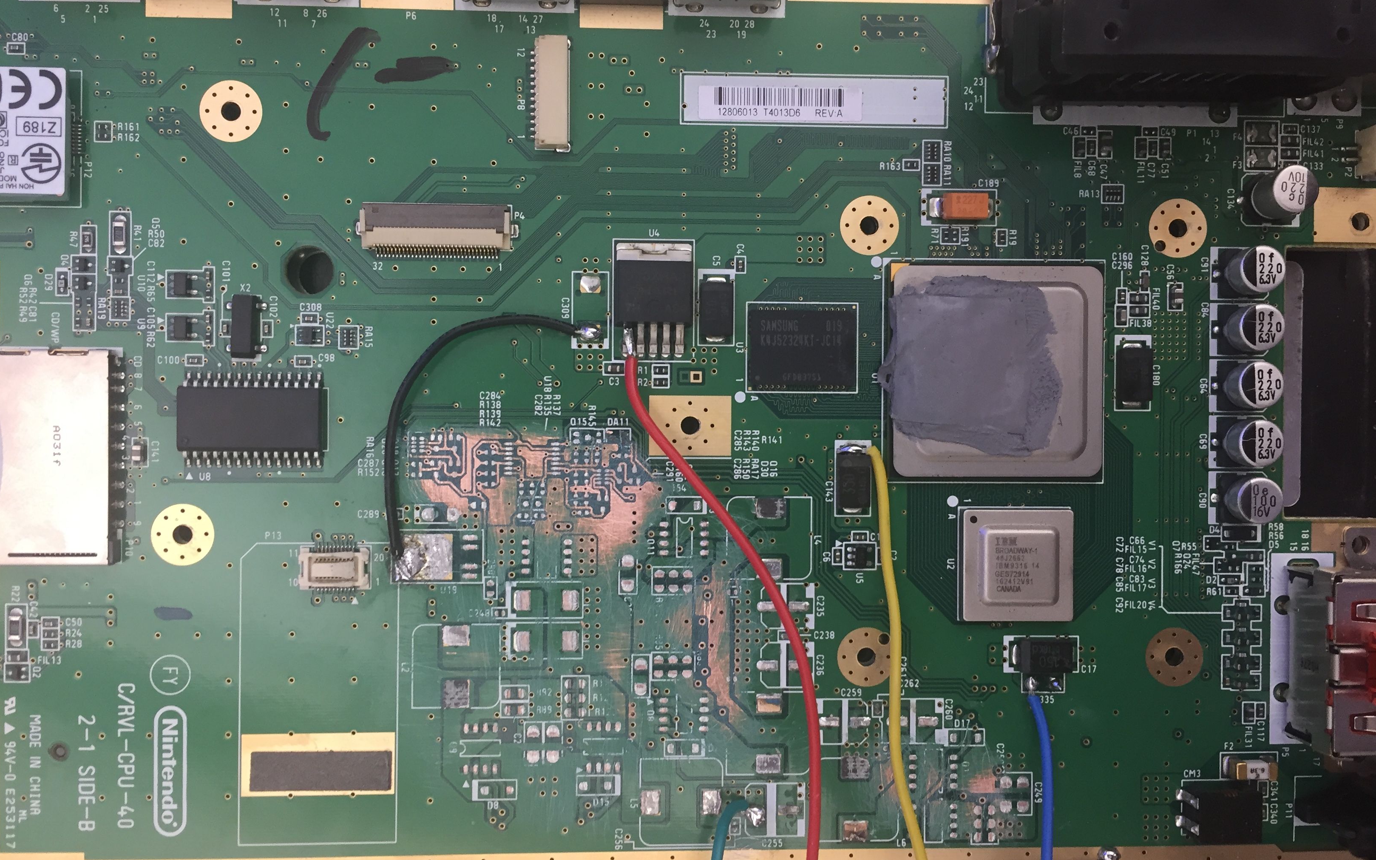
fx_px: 1162
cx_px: 692
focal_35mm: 31
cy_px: 436
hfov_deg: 61.2
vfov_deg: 40.6
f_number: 2.2
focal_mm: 4.15
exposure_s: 1/30
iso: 64
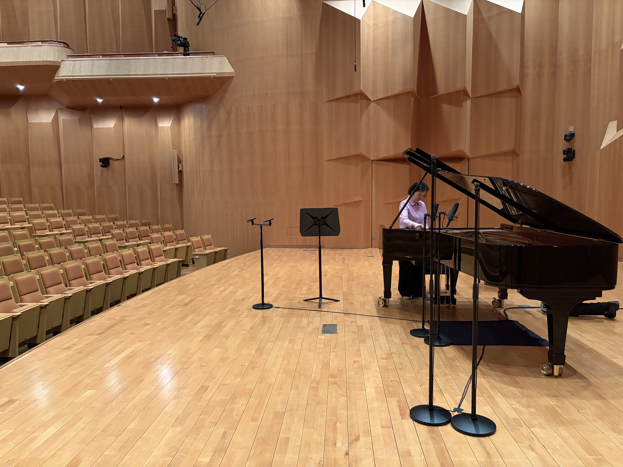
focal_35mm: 26
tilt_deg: -4.8
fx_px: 468
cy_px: 234
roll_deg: +0.9
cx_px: 312
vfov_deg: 53.1
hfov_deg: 67.3
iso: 500
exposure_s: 1/30
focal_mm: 5.96
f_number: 1.6
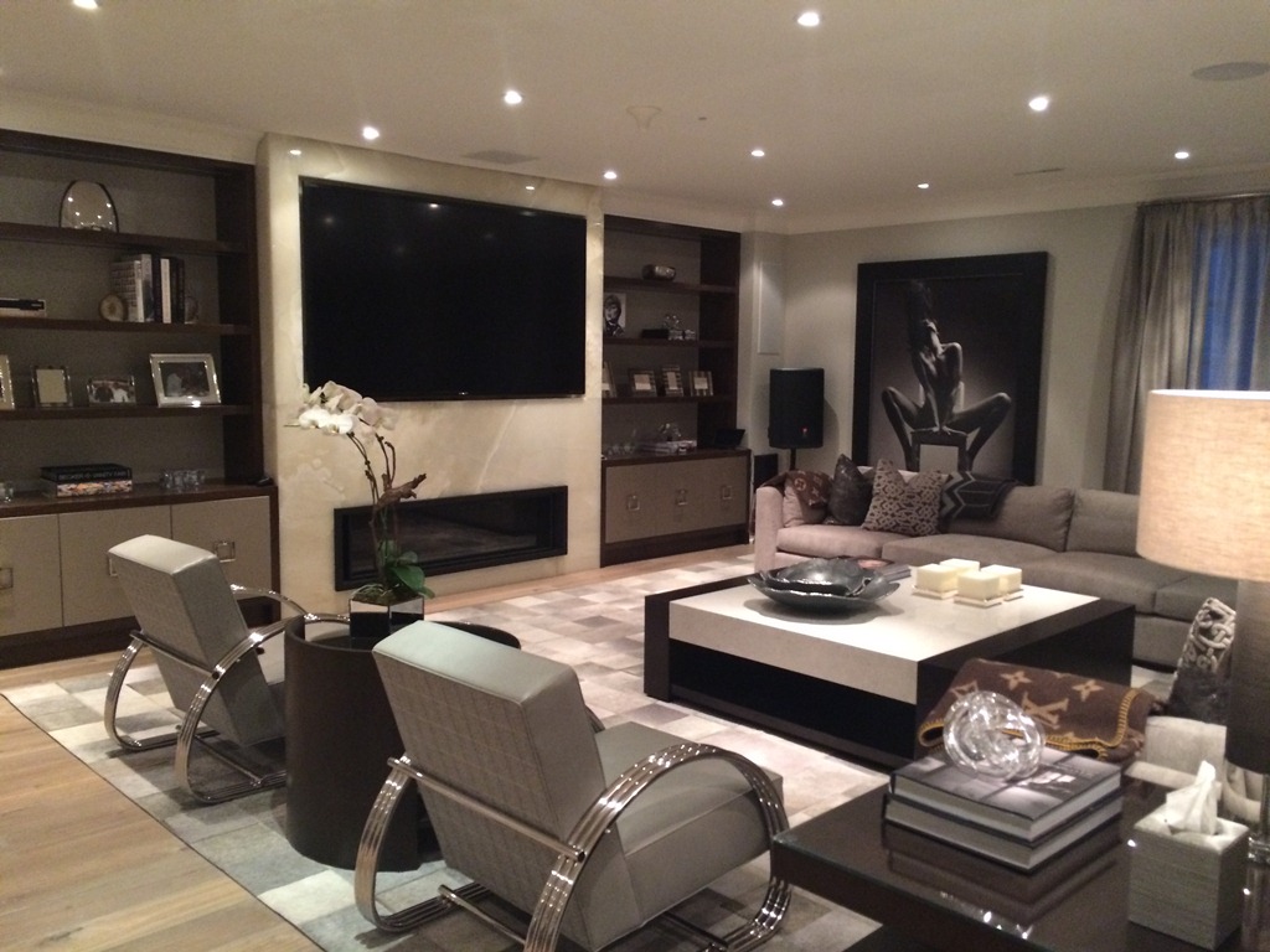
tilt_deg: -6.2
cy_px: 476
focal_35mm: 29
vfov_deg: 48.2
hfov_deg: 61.7
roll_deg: +0.1
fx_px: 1064
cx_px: 635
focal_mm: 4.15
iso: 320
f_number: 2.2
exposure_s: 1/15
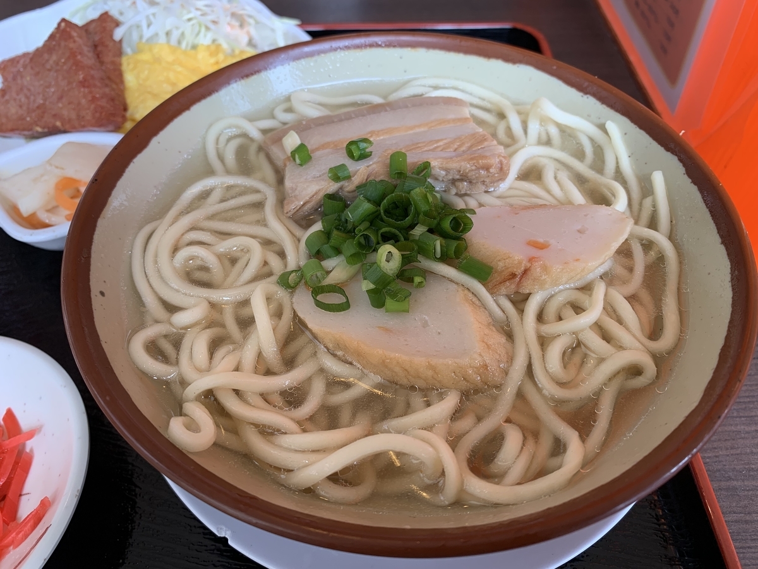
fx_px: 569
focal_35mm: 26
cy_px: 284
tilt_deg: -51.5
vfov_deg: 53.1
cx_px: 379
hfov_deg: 67.3
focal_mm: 4.25
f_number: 1.8
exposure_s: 1/121
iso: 40
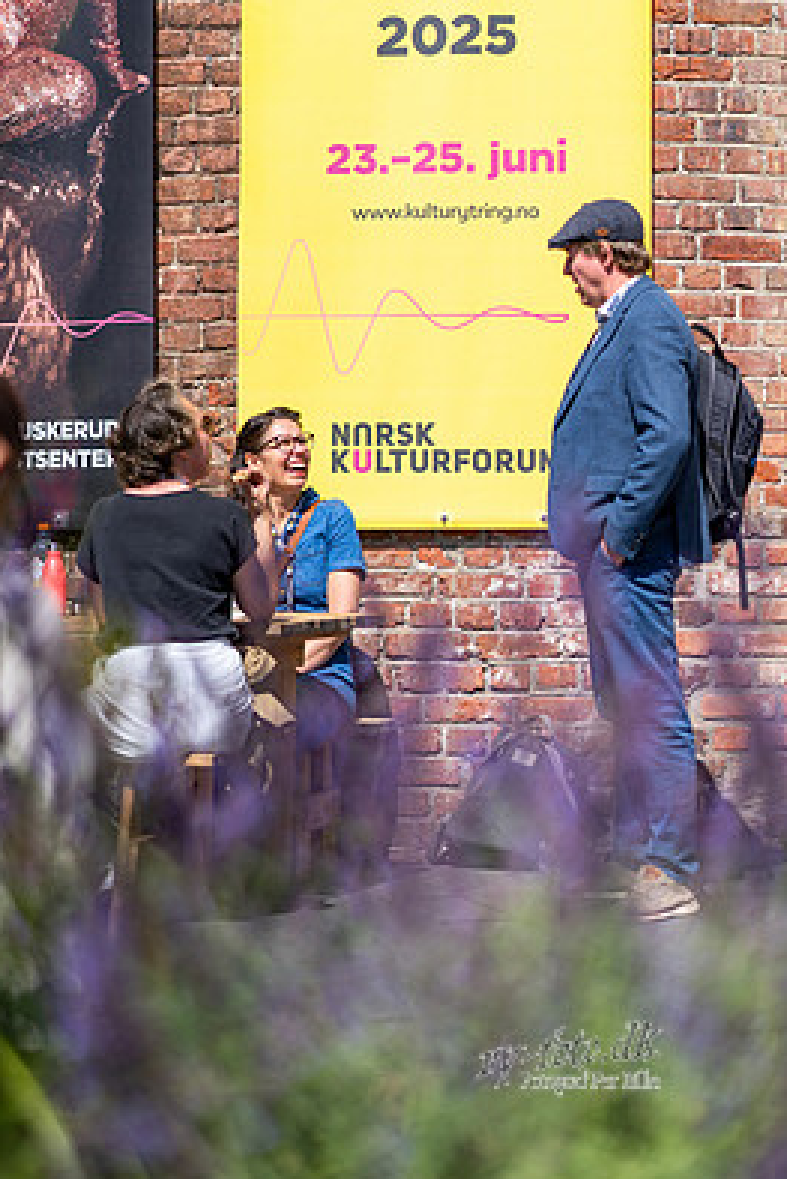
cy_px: 530
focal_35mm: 97
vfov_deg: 21.0
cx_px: 410
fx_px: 3178
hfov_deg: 14.1
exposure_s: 1/6400
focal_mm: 85
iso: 50
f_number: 1.4
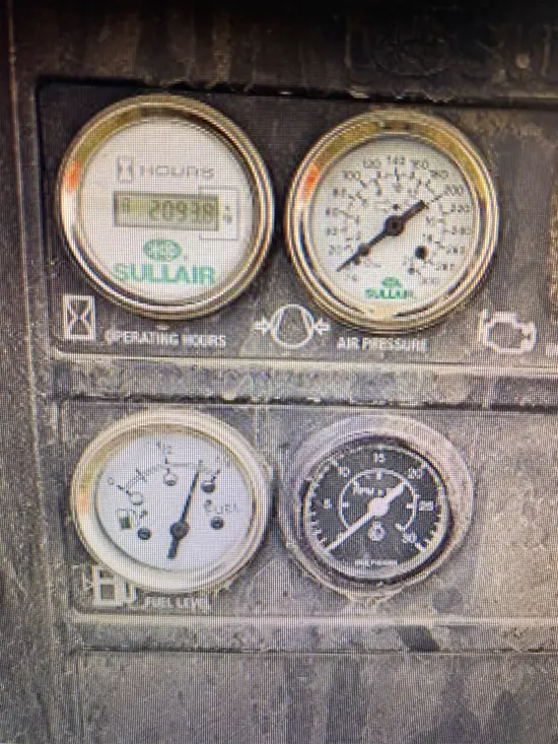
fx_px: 559
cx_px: 279
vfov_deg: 67.3
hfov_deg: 53.1
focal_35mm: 26
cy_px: 372
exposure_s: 1/60
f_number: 1.8
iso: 125
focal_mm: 4.25
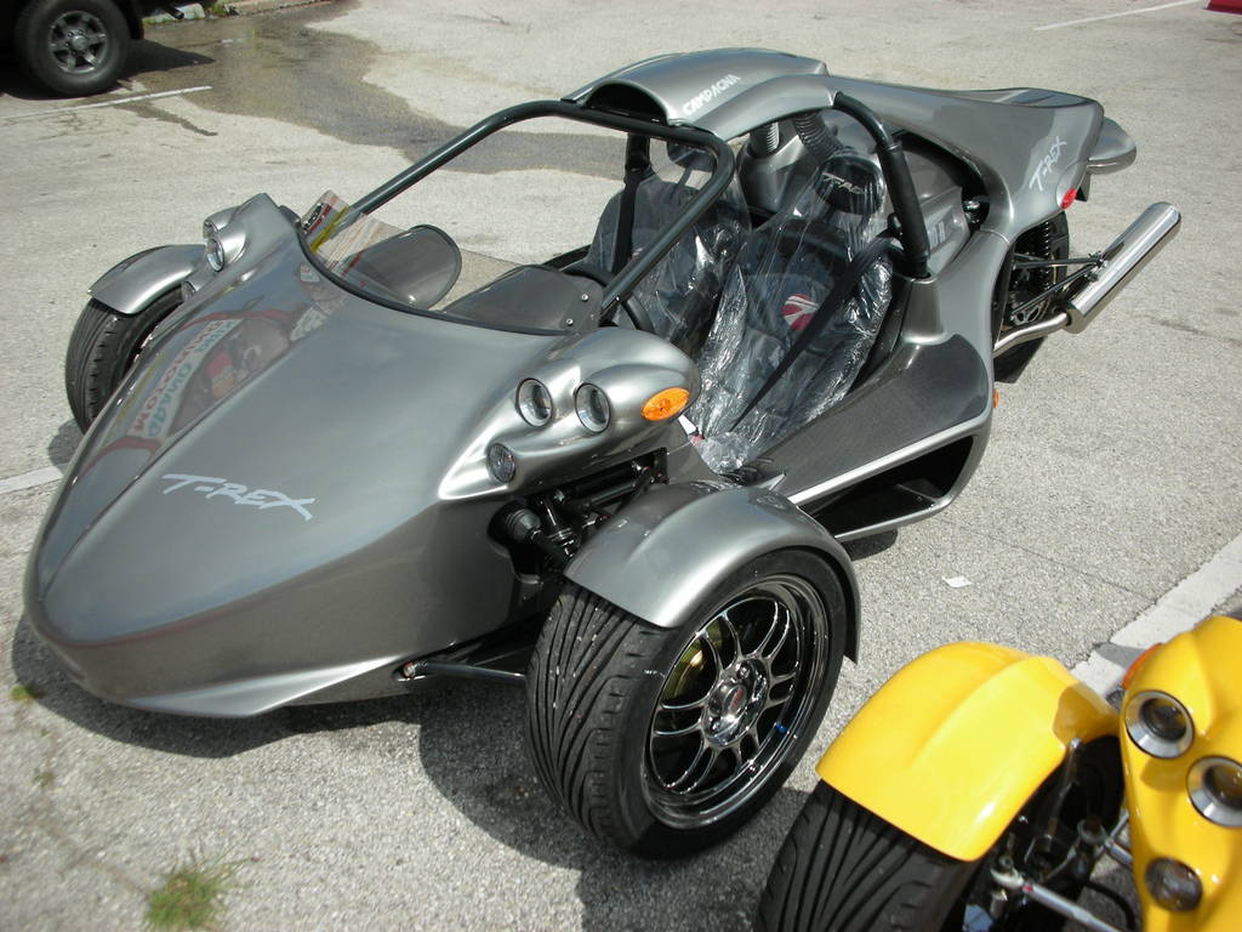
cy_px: 466
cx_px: 621
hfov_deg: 52.6
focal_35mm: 35
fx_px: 1256
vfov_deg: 40.7
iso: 50
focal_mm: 5.8
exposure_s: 1/104
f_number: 8.5
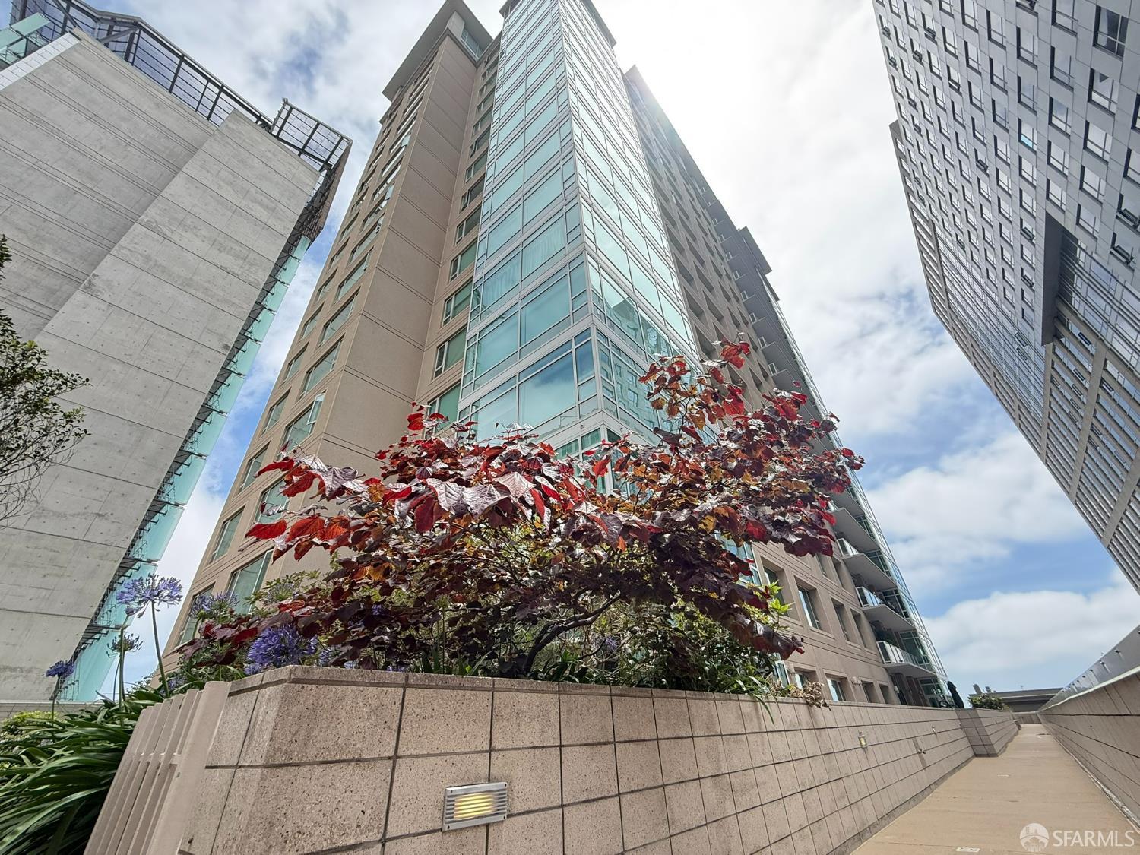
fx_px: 461
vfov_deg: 85.7
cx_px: 570
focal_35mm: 14
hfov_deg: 102.1
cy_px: 428
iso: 64
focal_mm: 2.22
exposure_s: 1/672
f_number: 2.2
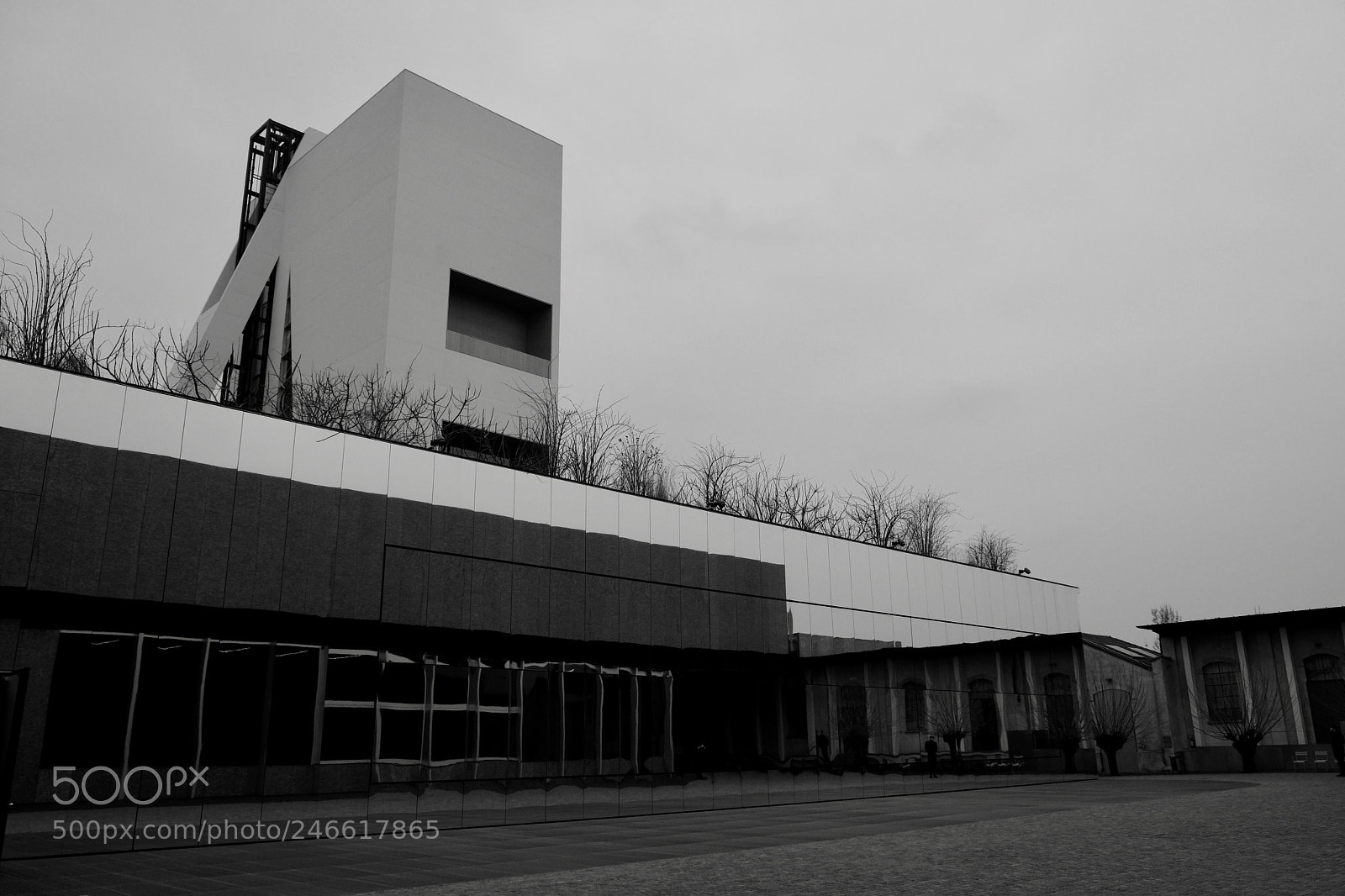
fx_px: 1008
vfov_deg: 47.9
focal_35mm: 27
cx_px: 672
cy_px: 448
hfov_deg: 67.4
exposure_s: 1/1500
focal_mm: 18
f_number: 6.4
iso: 400
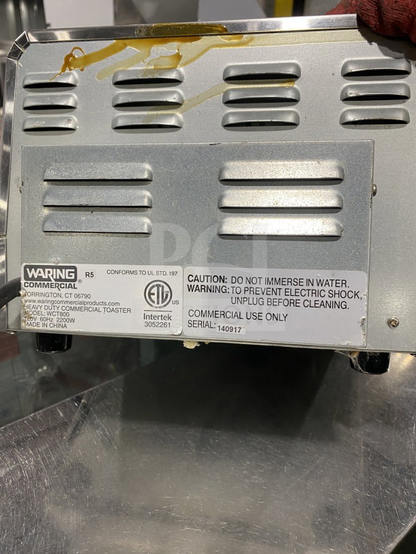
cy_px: 277
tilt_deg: -25.2
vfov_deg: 67.3
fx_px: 416
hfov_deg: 53.1
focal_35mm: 26
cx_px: 208
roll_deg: -2.4
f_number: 1.8
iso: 125
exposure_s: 1/91
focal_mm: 4.25
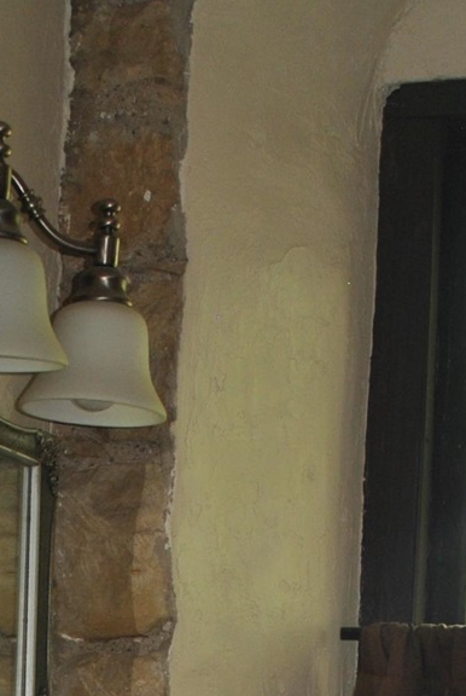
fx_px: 2089
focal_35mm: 108
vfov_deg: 17.1
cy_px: 1039
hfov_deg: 12.6
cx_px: -11
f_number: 3.5
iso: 200
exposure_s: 1/60
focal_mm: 18
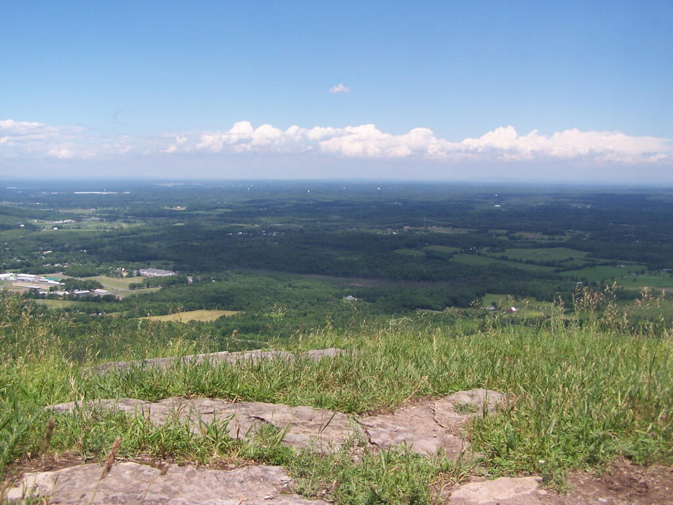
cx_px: 336
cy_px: 252
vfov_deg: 37.7
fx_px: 739
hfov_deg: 49.0
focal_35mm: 38
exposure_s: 1/800
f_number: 4
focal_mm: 6.3
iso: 80
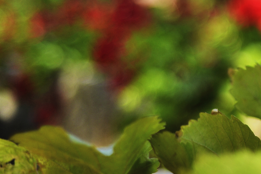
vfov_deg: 8.7
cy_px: 85
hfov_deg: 12.4
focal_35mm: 157
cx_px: 405
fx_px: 1138
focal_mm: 50
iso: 100
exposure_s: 1/2500
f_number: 2
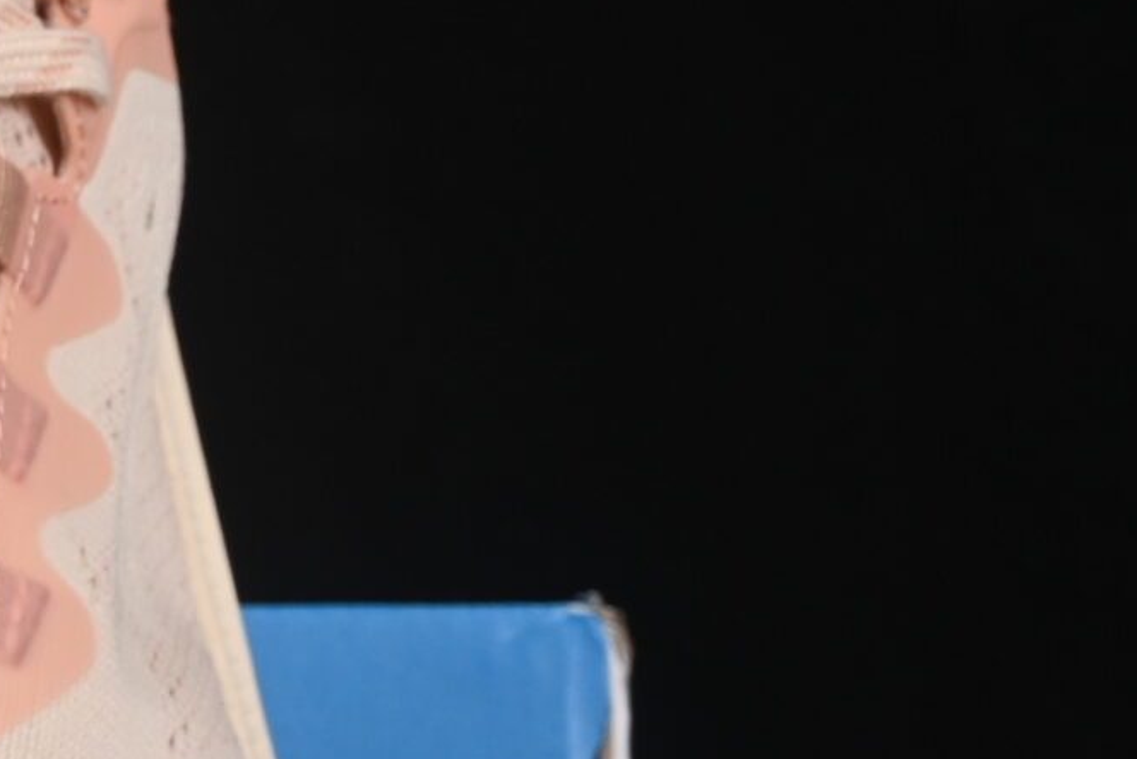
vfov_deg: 4.8
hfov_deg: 7.0
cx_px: -762
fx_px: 9129
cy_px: 676
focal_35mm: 289
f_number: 8
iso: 160
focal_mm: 50
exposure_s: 1/80
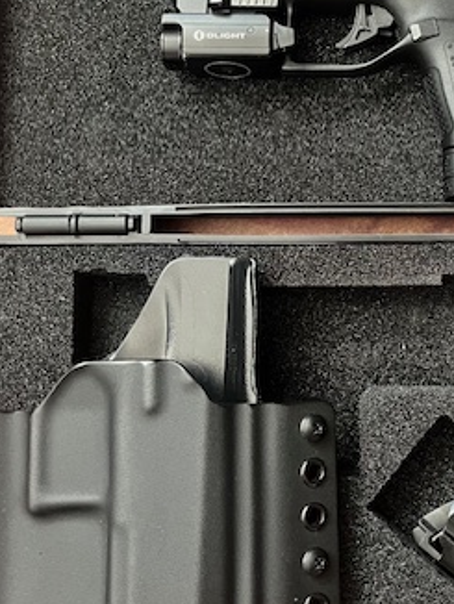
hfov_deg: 27.9
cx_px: 374
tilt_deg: -82.9
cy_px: 235
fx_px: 891
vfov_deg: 37.3
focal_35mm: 51
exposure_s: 1/32
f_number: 1.6
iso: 640
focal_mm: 5.1
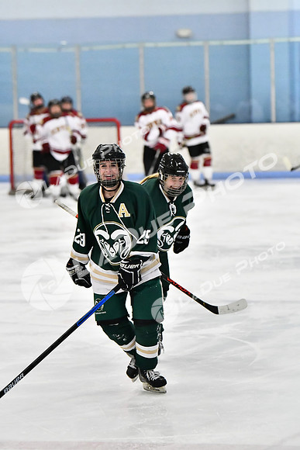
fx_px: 2436
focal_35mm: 195
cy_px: 225
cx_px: 150
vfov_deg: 10.5
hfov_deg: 7.0
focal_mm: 130
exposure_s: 1/1250
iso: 8000
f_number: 2.8
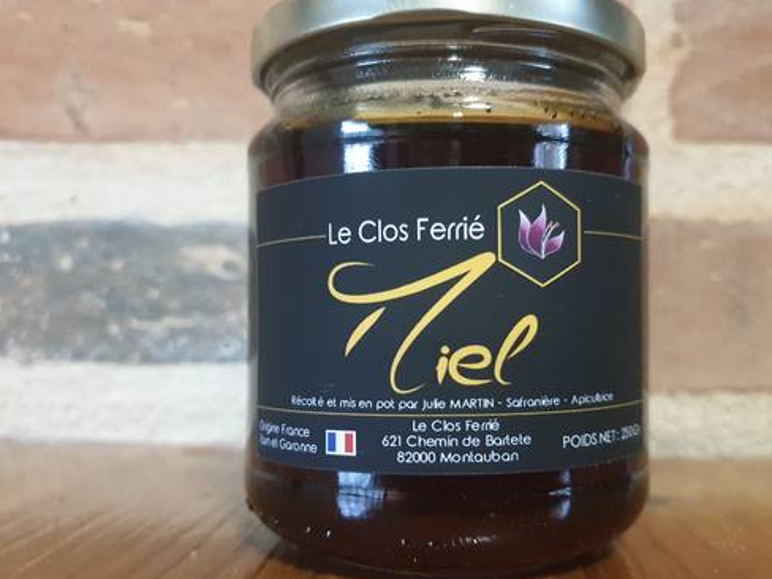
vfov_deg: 44.1
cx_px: 413
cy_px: 313
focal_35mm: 32
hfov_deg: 56.8
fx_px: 714
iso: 800
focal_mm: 4.3
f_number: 1.5
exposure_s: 1/50
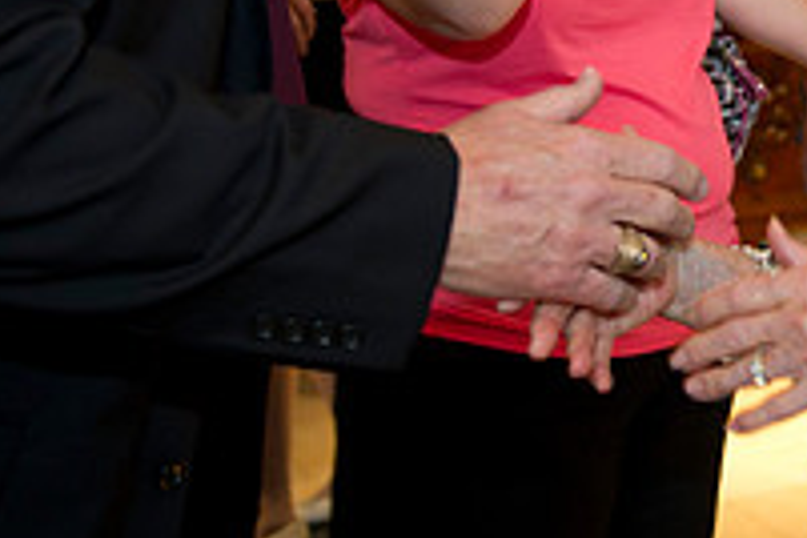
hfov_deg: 19.7
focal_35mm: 98
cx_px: 939
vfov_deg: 13.7
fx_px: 2197
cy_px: -20
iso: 1250
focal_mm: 34
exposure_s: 1/80
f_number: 3.2
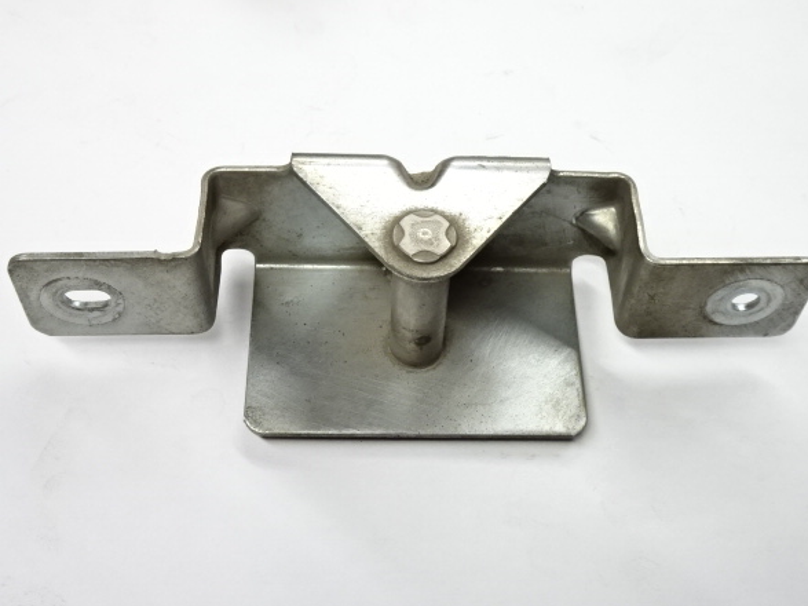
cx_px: 418
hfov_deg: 39.7
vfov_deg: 30.3
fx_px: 1120
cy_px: 306
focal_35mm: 48
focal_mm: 7.58
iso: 500
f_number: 4.5
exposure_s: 1/50
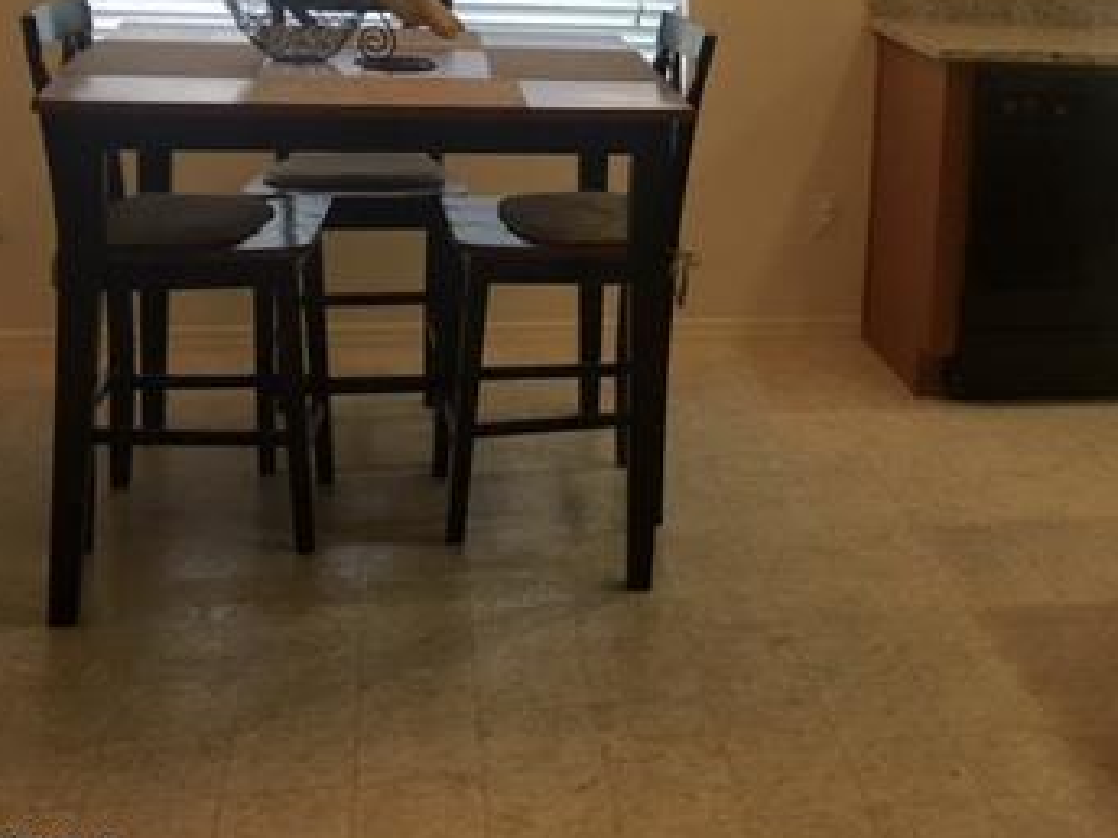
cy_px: 140
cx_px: 861
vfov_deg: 26.4
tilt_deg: -8.8
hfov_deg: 34.7
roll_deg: -2.3
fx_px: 1744
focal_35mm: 54
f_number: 2.2
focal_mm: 4.15
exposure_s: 1/30
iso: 40
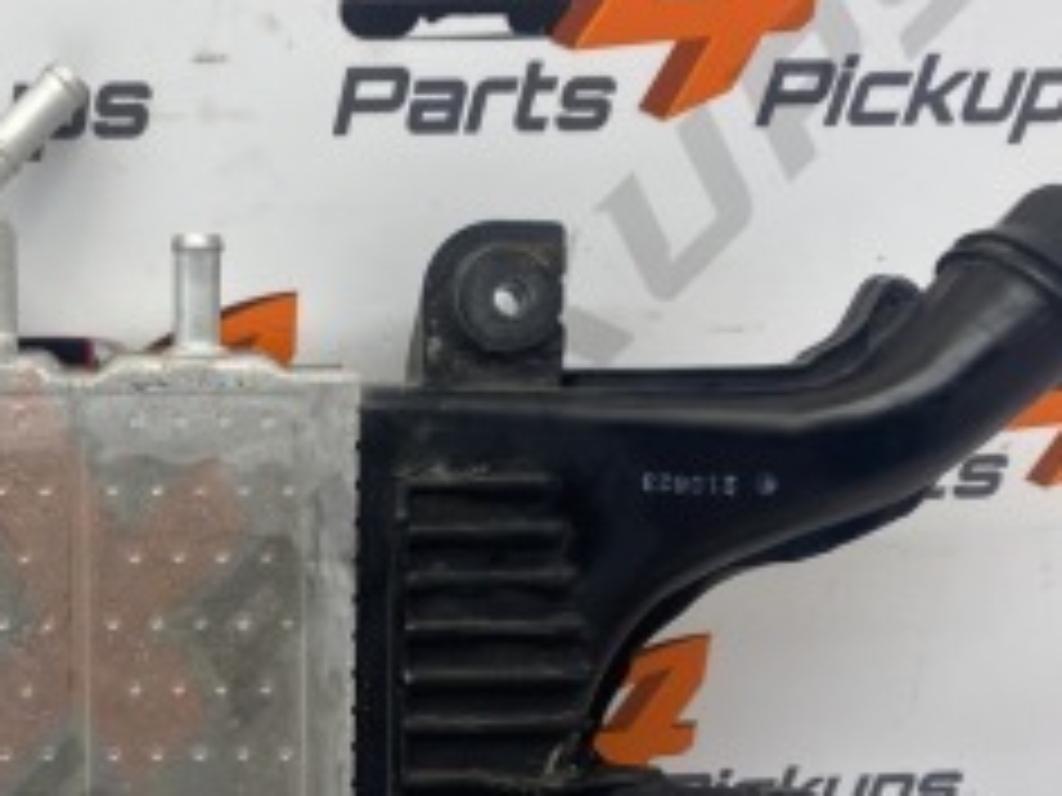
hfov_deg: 33.7
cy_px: 609
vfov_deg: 26.2
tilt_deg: -28.4
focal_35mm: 55
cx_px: 176
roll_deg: -0.2
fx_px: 1687
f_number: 1.8
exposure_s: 1/100
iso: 40
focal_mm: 4.25
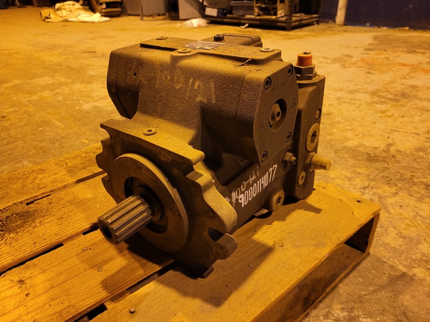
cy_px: 161
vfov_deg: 53.1
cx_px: 215
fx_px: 323
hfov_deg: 67.3
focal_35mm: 26
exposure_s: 1/40
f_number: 1.8
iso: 250
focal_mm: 5.4
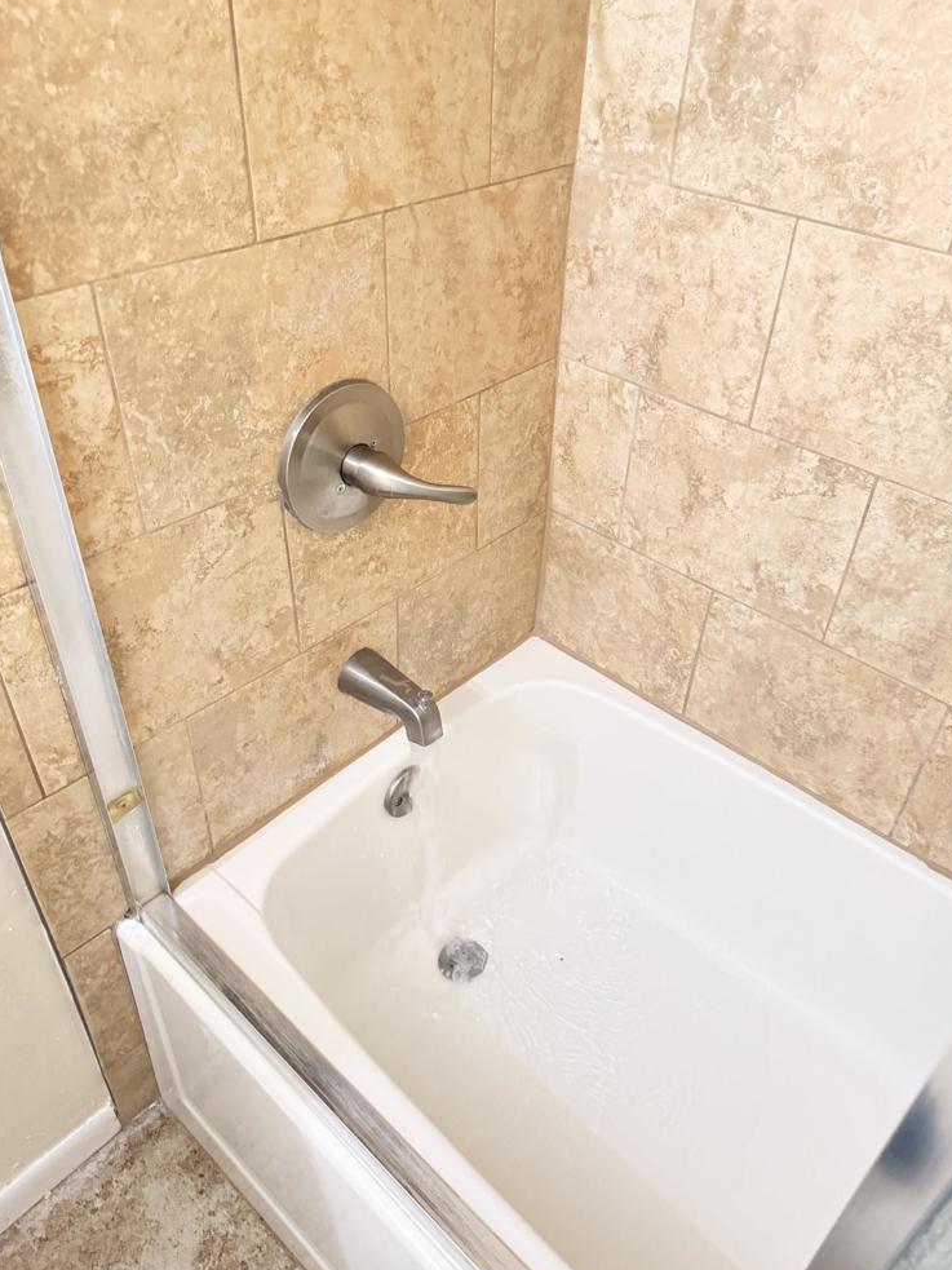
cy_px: 620
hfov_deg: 54.9
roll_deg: -1.6
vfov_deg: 69.4
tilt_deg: -37.0
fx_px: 917
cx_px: 473
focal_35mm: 25
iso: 800
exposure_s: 1/60
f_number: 1.78
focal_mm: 6.76
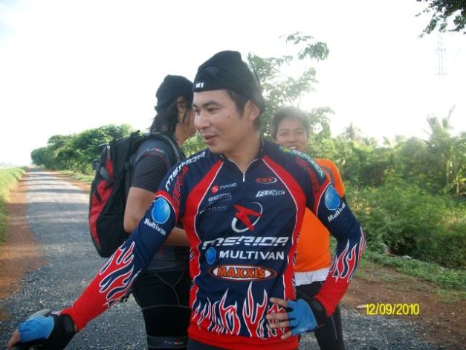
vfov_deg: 40.7
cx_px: 233
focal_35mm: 35
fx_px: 471
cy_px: 175
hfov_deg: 52.6
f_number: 2.8
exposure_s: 1/198
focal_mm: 5.8
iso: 80
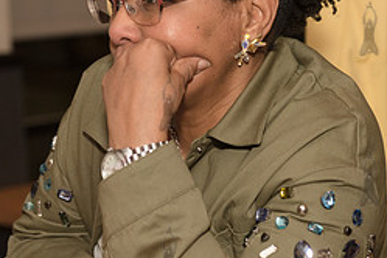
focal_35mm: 135
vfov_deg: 10.2
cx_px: 168
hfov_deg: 15.2
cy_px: 103
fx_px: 1451
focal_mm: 58
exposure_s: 1/400
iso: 1250
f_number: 3.5
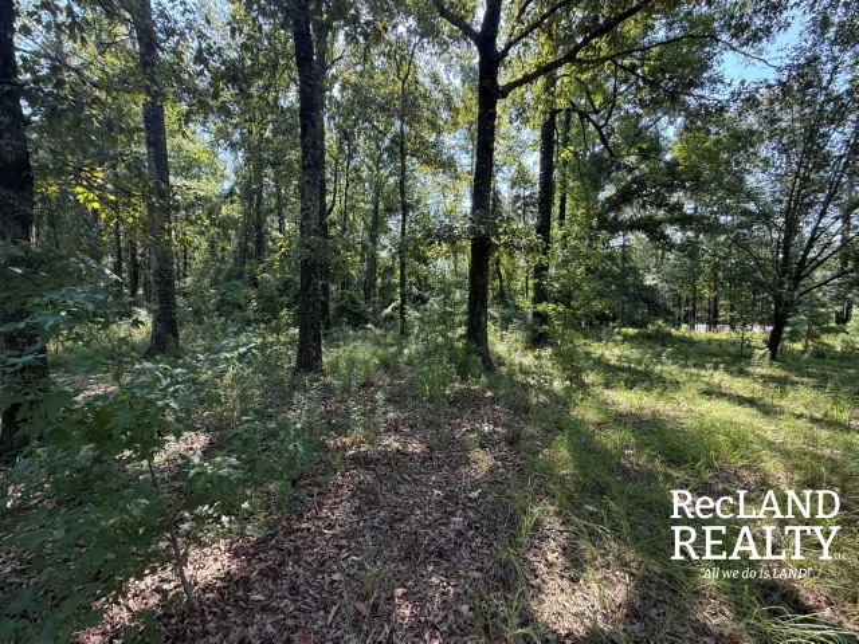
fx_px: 347
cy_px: 322
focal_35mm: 14
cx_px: 430
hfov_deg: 102.1
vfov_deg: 85.7
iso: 64
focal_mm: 2.22
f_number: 2.2
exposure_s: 1/175
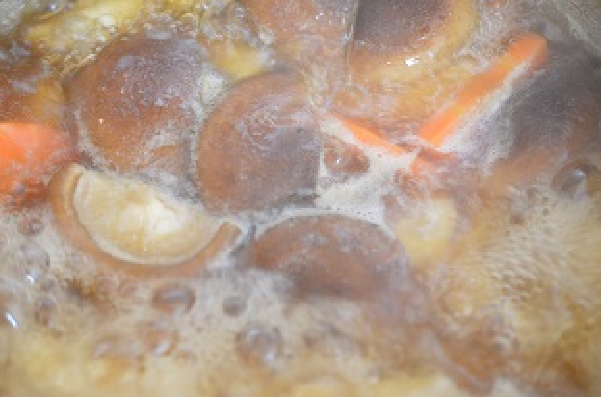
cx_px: 297
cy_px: 184
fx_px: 1282
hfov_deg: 26.4
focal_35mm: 77
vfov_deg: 17.6
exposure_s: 1/60
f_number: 3
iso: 3200
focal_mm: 40
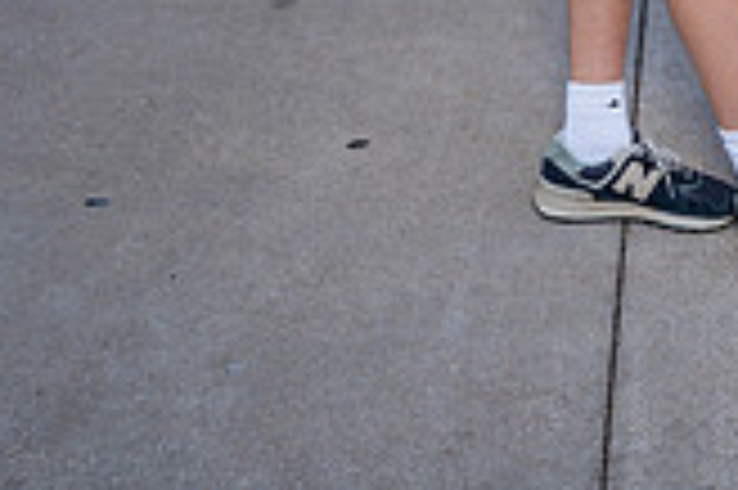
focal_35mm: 77
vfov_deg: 14.4
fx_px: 1577
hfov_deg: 25.9
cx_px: 576
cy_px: -517
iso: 100
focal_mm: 28
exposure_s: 1/250
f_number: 4
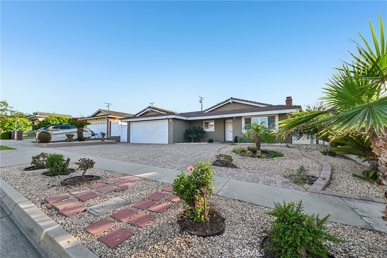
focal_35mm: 13
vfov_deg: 85.4
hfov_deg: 108.3
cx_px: 194
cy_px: 129
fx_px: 140
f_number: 22
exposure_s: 1/15
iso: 250
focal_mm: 13
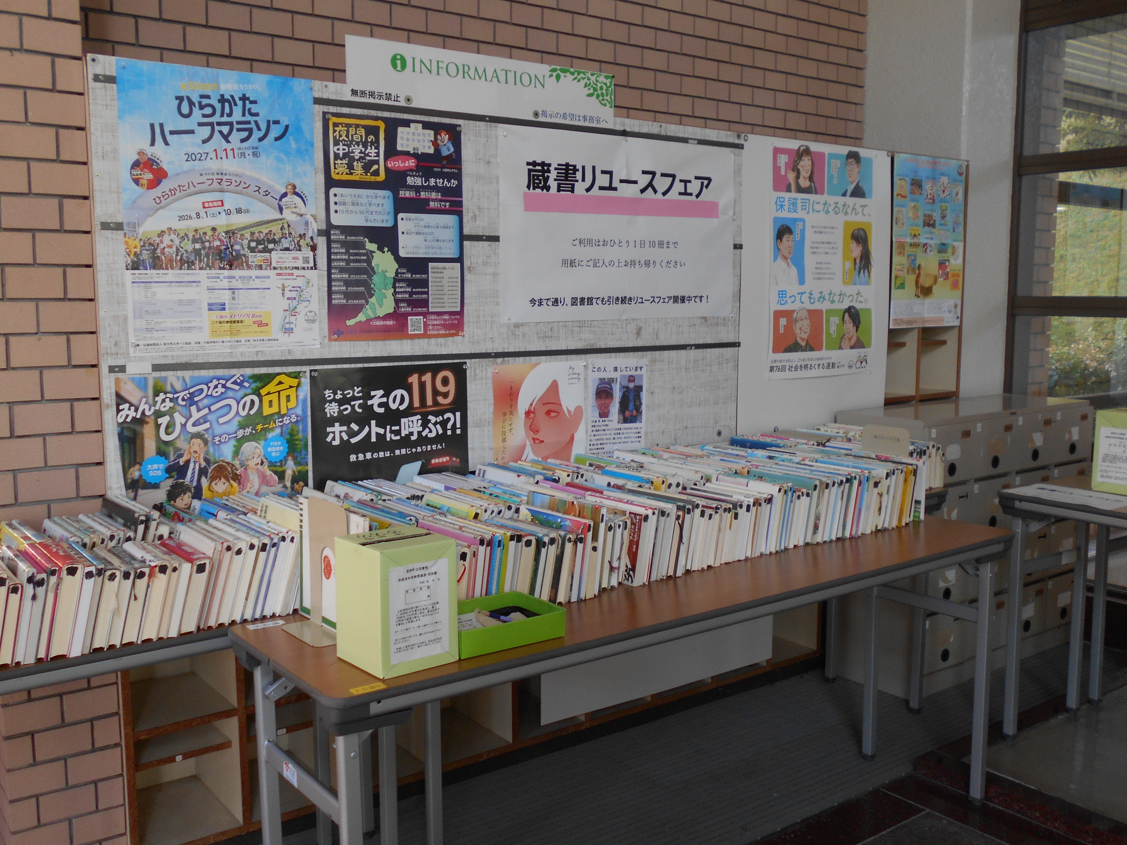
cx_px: 564
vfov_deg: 41.8
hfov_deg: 54.0
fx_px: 1107
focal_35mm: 34
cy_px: 422
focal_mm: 5.8
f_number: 3.6
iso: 125
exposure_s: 1/30
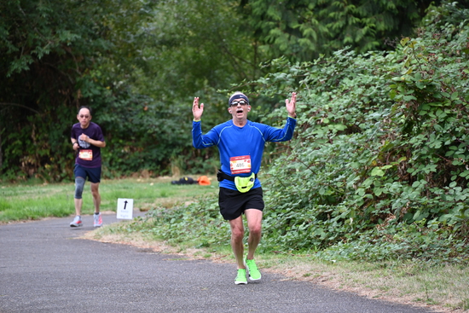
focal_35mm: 200
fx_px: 2606
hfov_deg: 10.3
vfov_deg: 6.9
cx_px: 234
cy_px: 156
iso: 720
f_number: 6.3
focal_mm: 200
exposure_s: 1/250
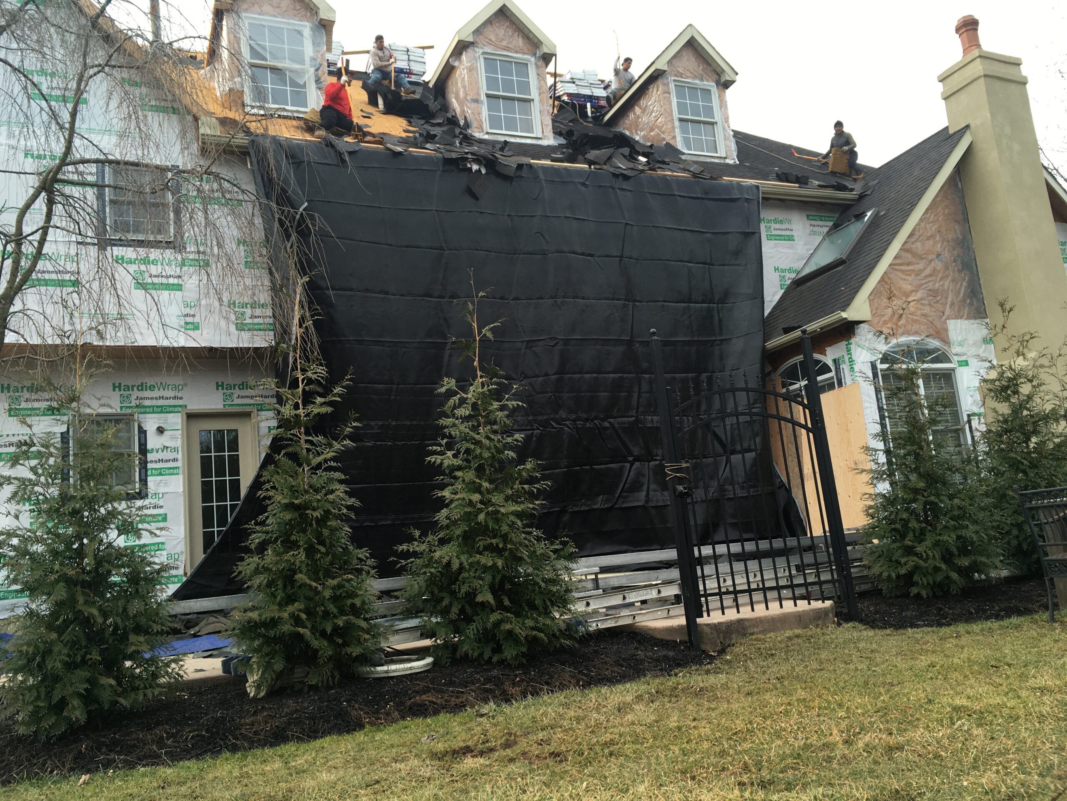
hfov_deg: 61.7
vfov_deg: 48.2
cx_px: 534
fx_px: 894
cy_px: 400
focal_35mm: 29
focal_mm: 4.15
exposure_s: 1/161
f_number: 2.2
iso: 25
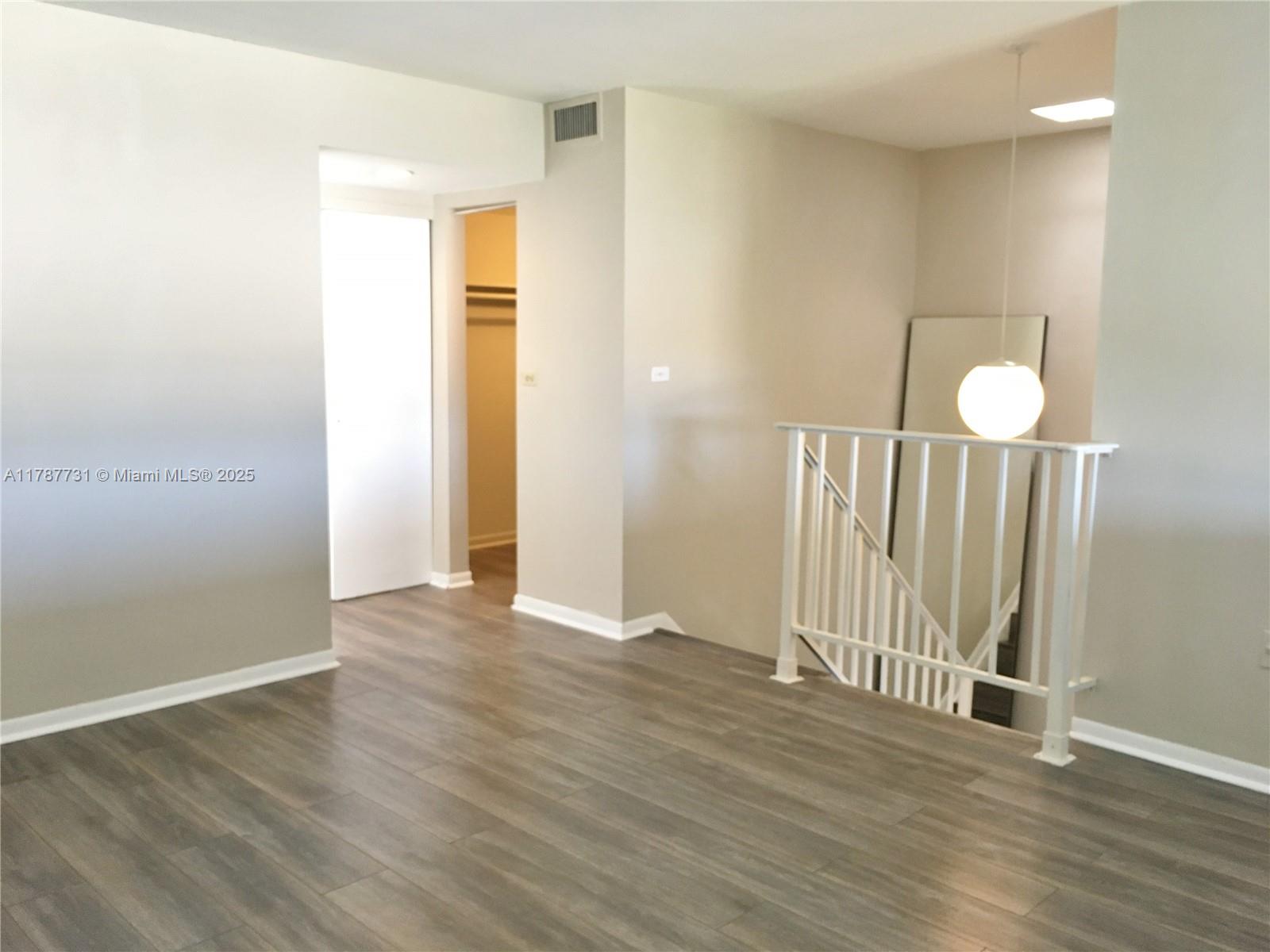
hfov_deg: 61.7
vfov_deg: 48.2
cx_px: 635
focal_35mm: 29
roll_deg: -0.8
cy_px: 476
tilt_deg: -7.1
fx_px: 1064
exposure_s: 1/30
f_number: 2.2
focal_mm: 4.15
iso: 125
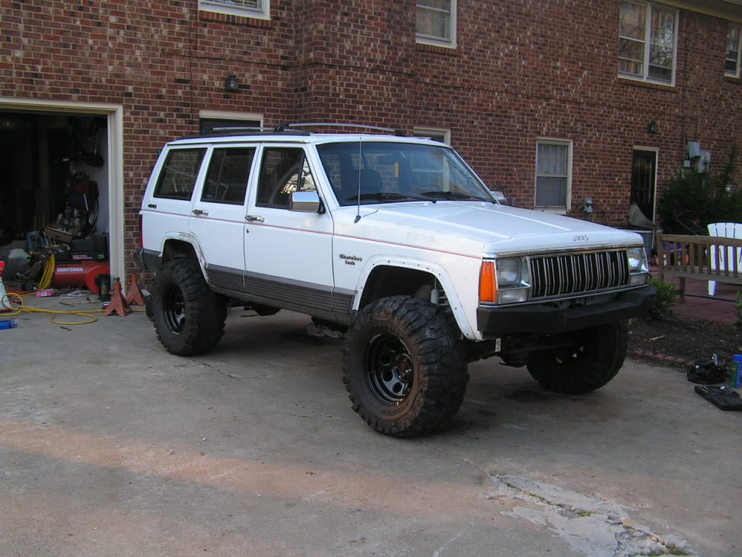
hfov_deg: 49.0
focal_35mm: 38
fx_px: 815
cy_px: 278
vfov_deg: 37.7
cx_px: 371
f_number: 4
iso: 50
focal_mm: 6.3
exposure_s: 1/50
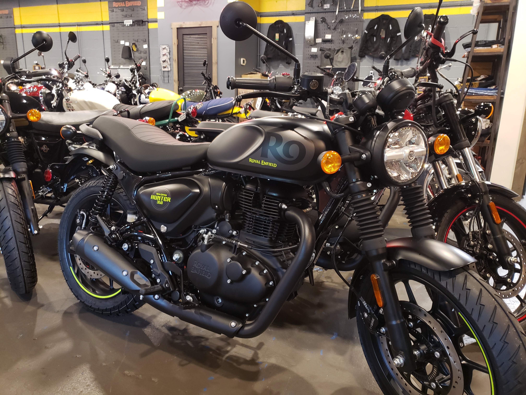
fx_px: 395
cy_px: 198
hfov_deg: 67.3
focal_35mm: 26
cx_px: 263
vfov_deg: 53.1
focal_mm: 4.3
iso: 250
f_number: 1.5
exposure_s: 1/13
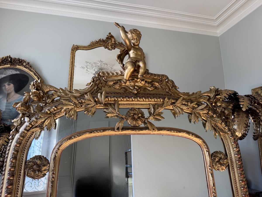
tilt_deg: +13.6
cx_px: 131
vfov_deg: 56.8
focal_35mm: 24
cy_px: 98
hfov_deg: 71.6
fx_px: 182
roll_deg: +0.4
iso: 100
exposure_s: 1/165
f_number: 1.78
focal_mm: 6.76
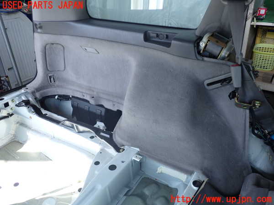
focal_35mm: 30
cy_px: 102
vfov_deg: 46.8
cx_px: 137
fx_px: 237
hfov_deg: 60.0
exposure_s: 1/250
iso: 100
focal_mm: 5.4
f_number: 2.3
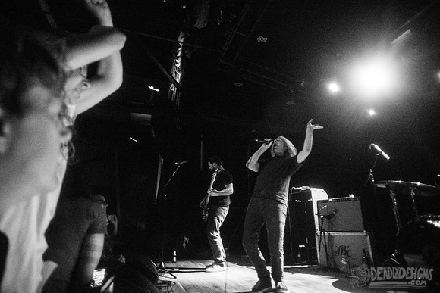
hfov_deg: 84.0
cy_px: 146
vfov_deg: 62.0
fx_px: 244
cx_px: 220
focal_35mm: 20
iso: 6400
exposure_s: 1/100
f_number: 2.8
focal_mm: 20
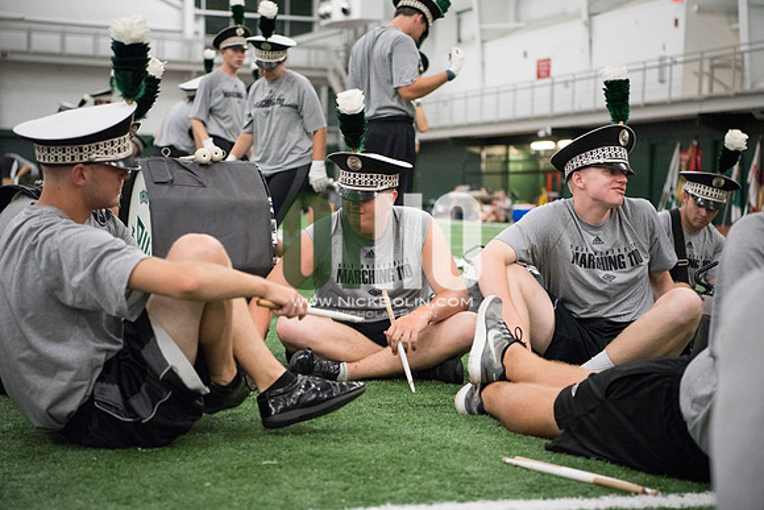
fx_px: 1486
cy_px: 255
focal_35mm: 70
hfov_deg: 28.8
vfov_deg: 19.5
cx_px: 382
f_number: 3.2
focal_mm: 70
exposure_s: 1/320
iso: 3200
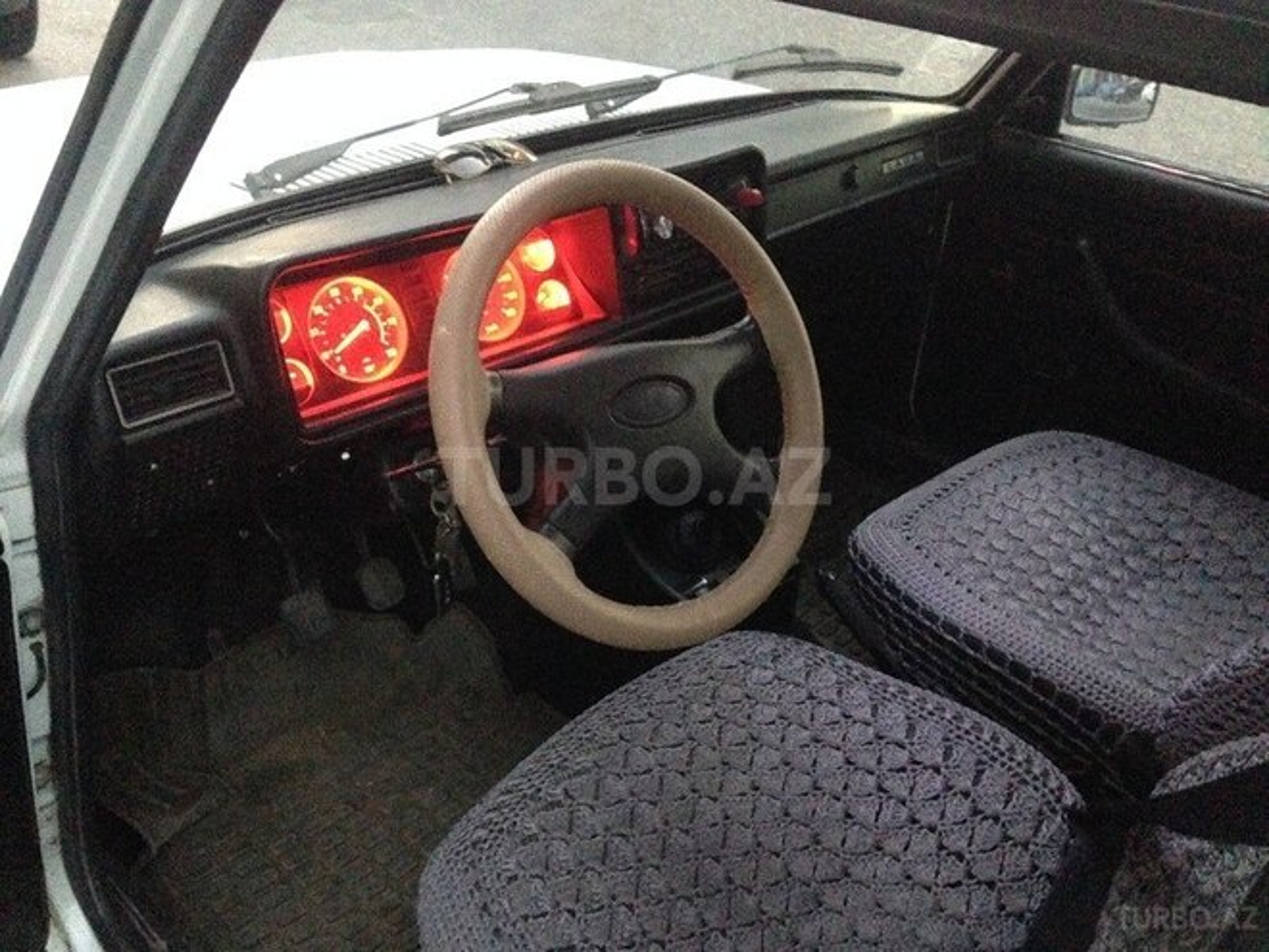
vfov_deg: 42.9
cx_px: 634
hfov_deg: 55.4
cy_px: 476
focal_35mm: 33
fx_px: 1210
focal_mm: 4.12
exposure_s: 1/15
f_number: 2.4
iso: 1600
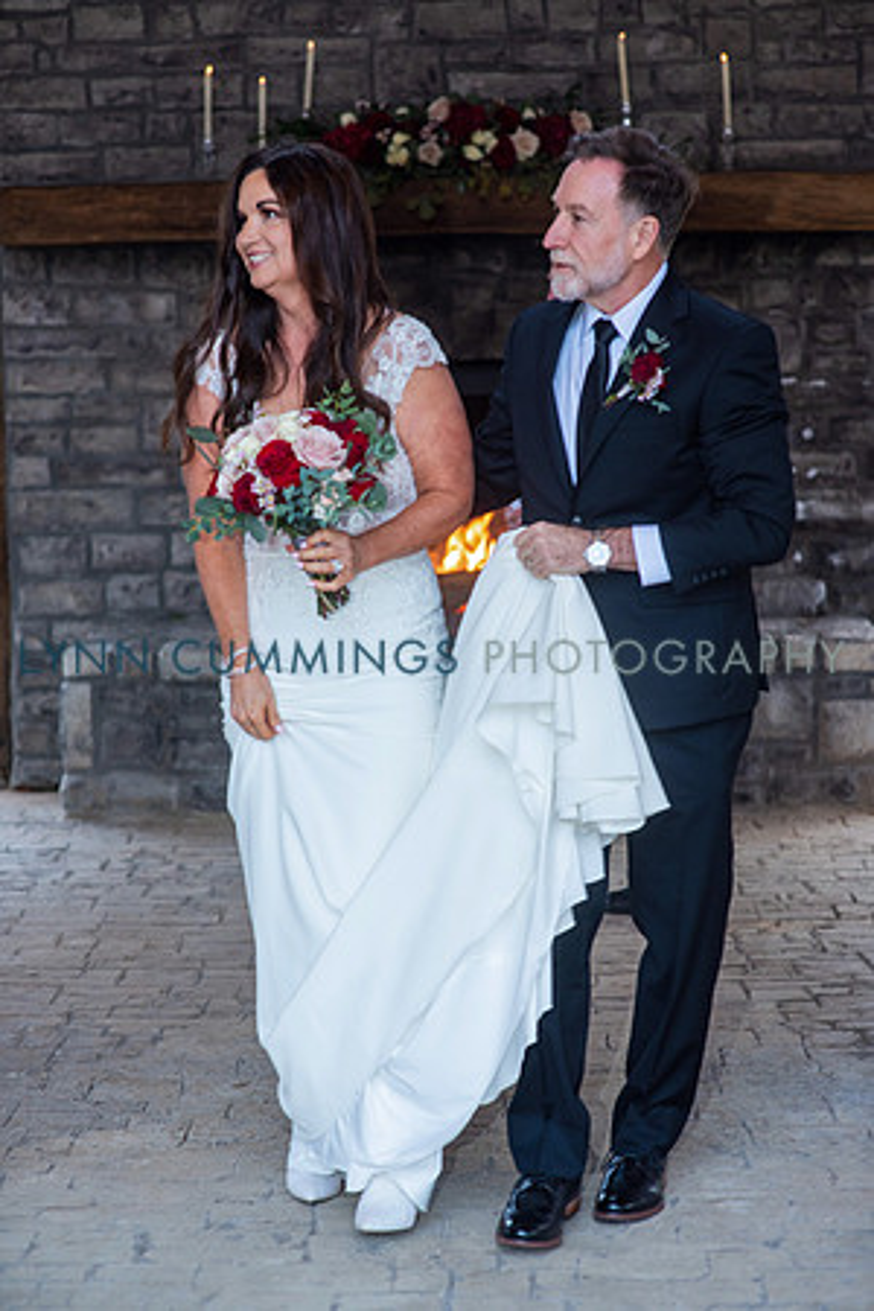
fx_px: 3095
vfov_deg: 23.9
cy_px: 656
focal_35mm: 85
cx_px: 437
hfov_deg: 16.1
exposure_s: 1/125
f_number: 3.2
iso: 640
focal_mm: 85
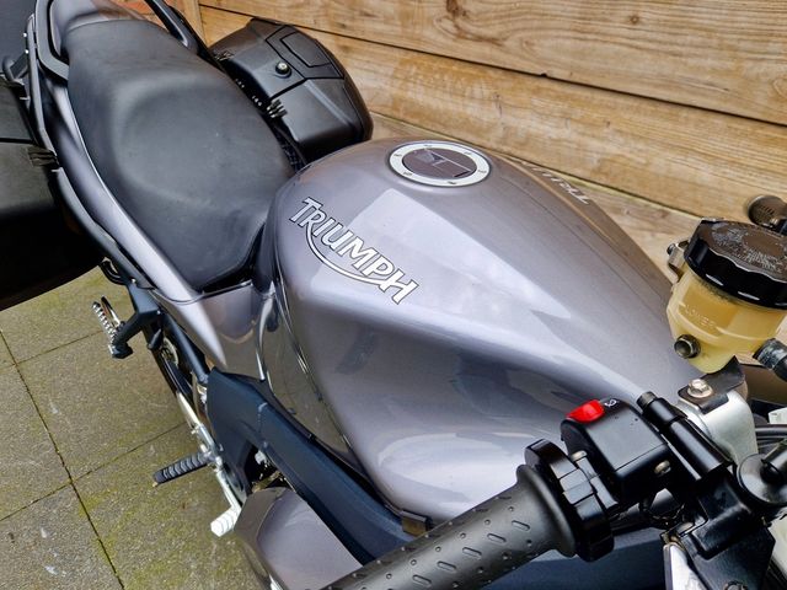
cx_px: 394
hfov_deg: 73.9
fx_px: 523
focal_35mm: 23
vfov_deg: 58.9
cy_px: 295
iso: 50
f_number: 1.8
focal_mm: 5.4
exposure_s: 1/398
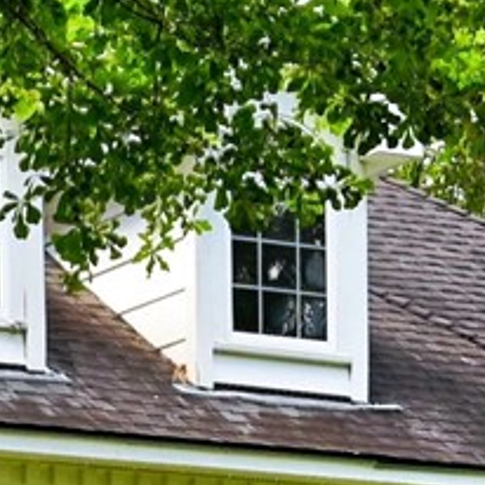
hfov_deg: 6.3
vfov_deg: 6.0
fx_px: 4264
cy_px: 1497
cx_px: -622
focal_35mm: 269
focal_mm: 30
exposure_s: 1/40
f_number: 8
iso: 400
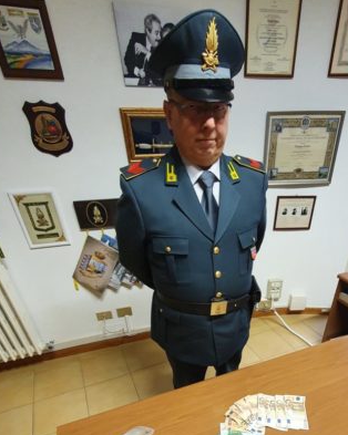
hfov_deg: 64.5
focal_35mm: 21
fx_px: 271
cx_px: 219
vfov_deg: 70.9
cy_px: 340
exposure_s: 1/50
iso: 400
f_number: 2.2
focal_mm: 1.8
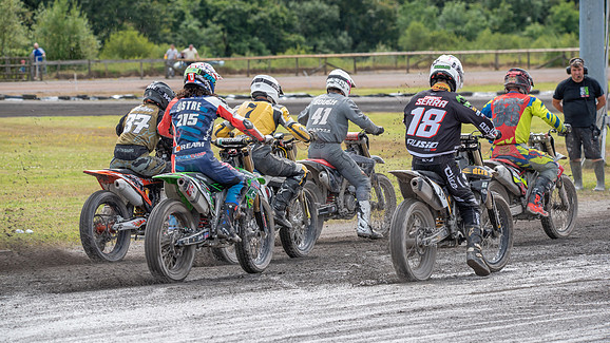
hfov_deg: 8.9
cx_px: 305
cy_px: 162
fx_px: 3914
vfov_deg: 5.0
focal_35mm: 242
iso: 200
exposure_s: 1/320
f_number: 7.1
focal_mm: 230
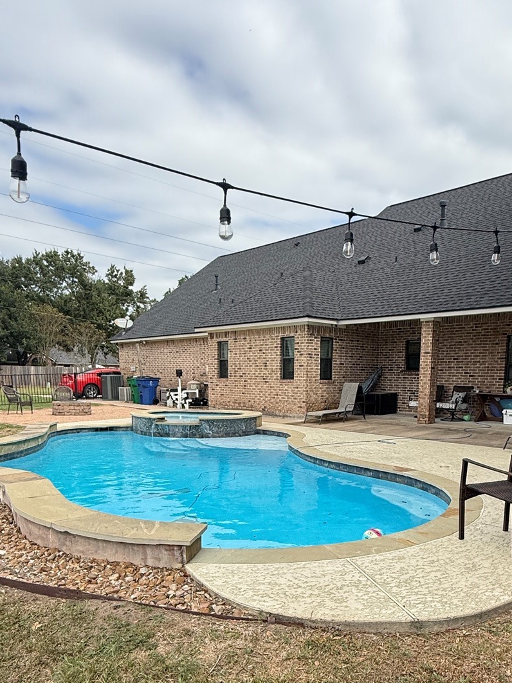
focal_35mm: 27
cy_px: 460
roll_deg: -1.0
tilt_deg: -8.8
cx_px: 289
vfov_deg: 63.5
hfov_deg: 51.2
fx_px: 533
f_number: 2.2
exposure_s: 1/1698
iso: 50
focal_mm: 2.22
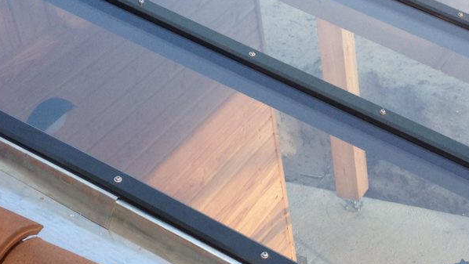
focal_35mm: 87
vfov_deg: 13.9
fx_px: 1082
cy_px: 109
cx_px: 276
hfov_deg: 24.4
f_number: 2.4
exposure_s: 1/269
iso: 50
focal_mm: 4.28
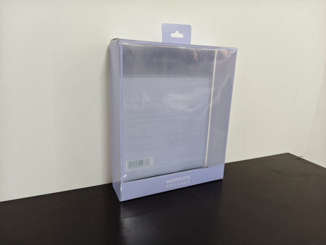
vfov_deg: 58.9
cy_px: 122
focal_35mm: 23
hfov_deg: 73.9
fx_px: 217
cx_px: 163
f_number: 1.88
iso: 787
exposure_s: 1/50
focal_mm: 5.56
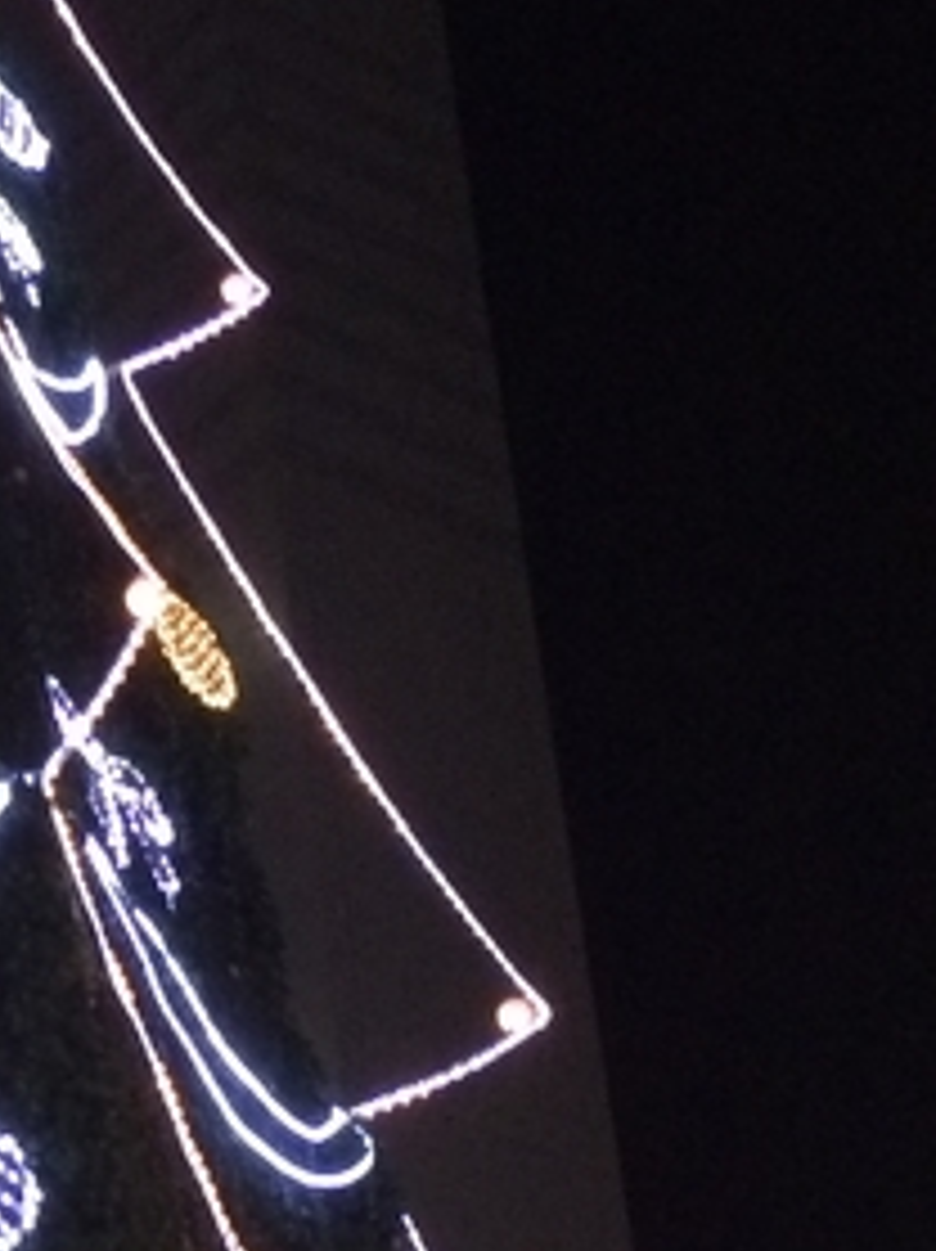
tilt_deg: +34.4
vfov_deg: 18.3
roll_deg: -1.8
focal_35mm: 107
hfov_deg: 13.0
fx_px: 3864
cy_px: 842
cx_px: -526
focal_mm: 4.15
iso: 320
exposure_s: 1/30
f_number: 2.2
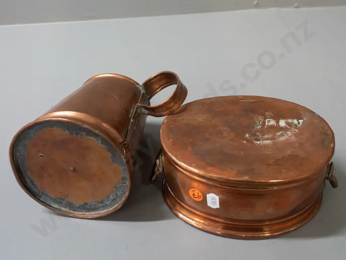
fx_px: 360
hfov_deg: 51.4
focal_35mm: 36
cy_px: 130
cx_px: 173
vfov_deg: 39.7
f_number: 5
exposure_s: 1/80
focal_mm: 18
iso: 2500
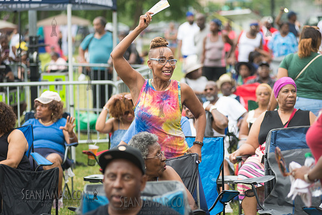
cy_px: 108
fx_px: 1208
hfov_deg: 15.2
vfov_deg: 10.2
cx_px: 161
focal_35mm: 135
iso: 640
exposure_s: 1/125
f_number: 4
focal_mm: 135
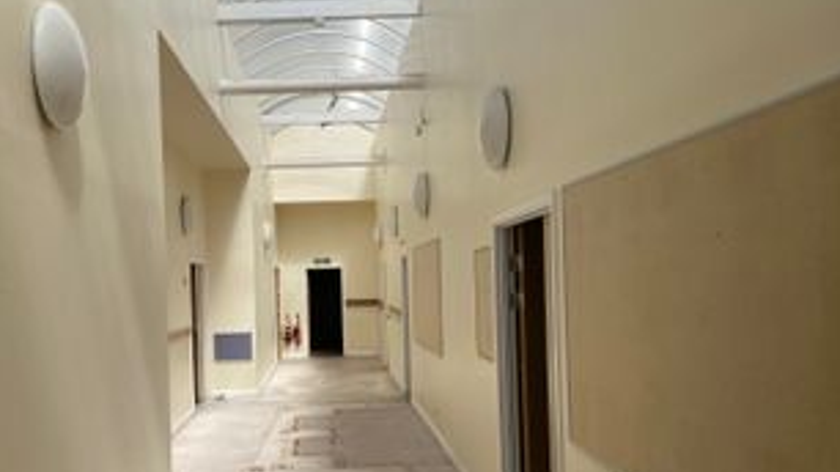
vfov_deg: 31.9
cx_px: 343
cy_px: 288
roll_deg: +2.2
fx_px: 824
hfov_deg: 53.7
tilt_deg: -0.6
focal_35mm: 37
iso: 32
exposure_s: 1/3205
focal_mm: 4.25
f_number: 1.8
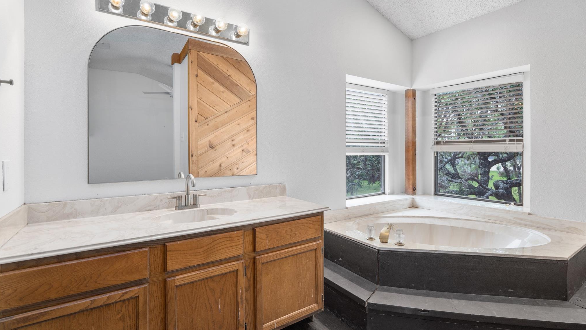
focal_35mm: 17
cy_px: 154
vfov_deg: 63.9
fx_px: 264
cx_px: 290
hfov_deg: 95.9
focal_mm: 16
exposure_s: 1/3
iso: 400
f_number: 8
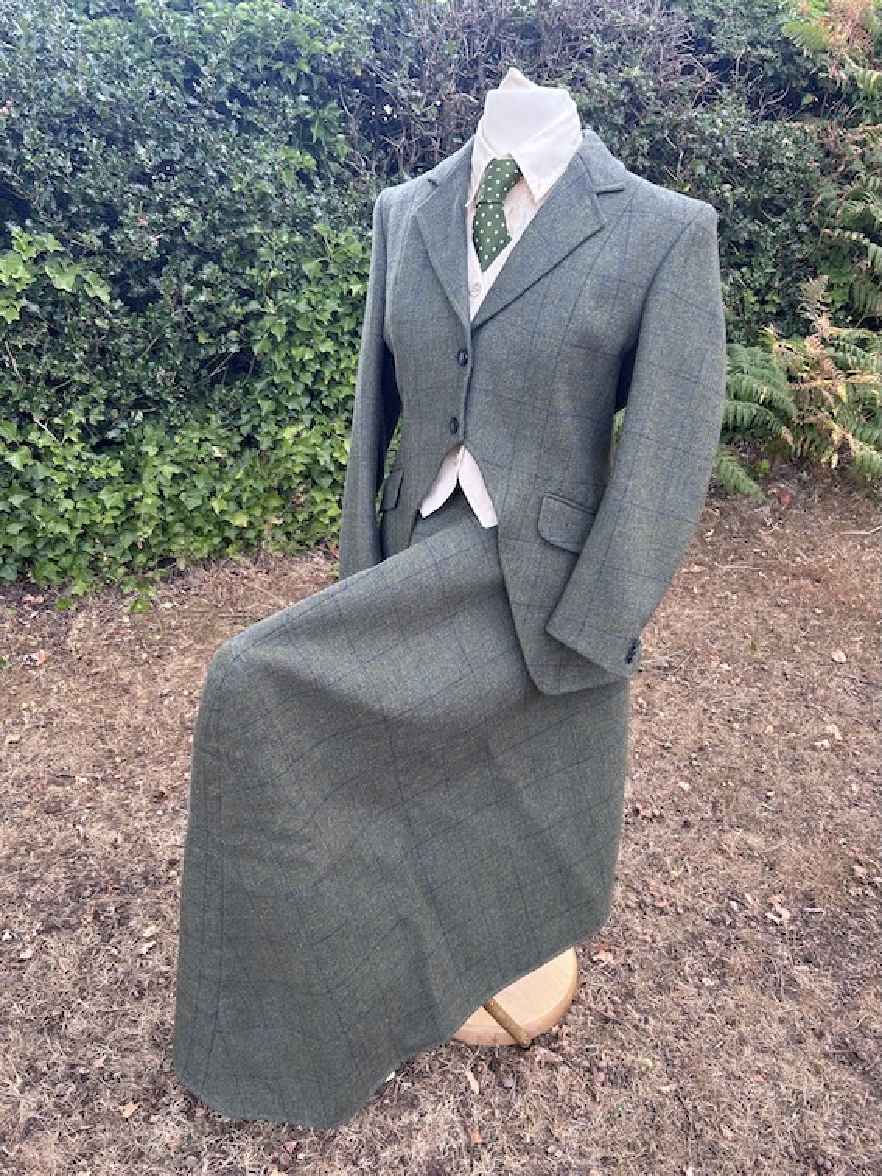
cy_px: 588
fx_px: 883
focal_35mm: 26
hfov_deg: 53.1
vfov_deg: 67.3
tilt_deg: -21.9
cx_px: 441
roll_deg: -0.2
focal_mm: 5.7
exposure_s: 1/304
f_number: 1.5
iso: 50
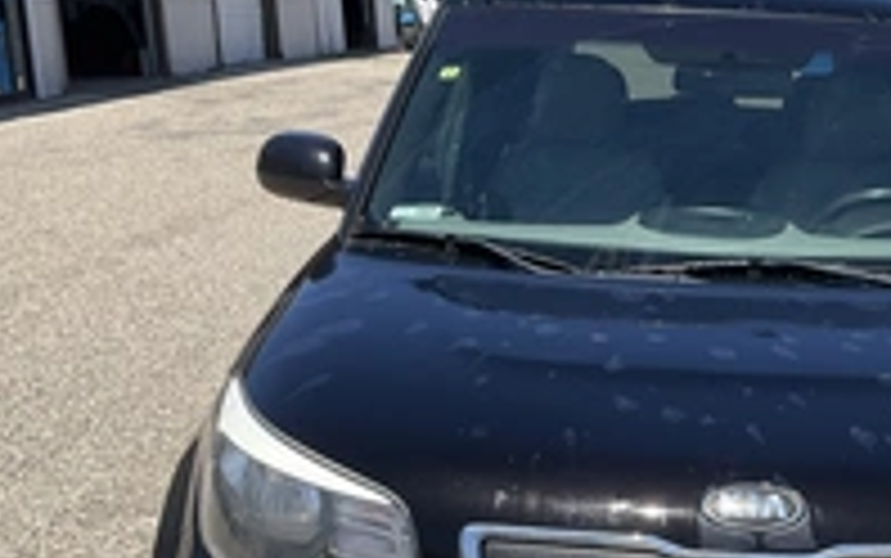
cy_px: 446
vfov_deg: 20.7
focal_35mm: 62
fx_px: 1506
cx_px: 698
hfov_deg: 32.2
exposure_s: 1/1577
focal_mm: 3
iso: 25
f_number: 1.8
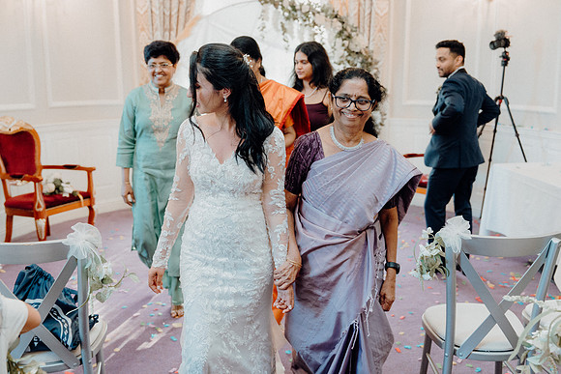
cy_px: 187
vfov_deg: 35.1
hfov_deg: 50.7
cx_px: 280
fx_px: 592
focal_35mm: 38
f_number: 3.5
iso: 2000
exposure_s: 1/200
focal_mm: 38
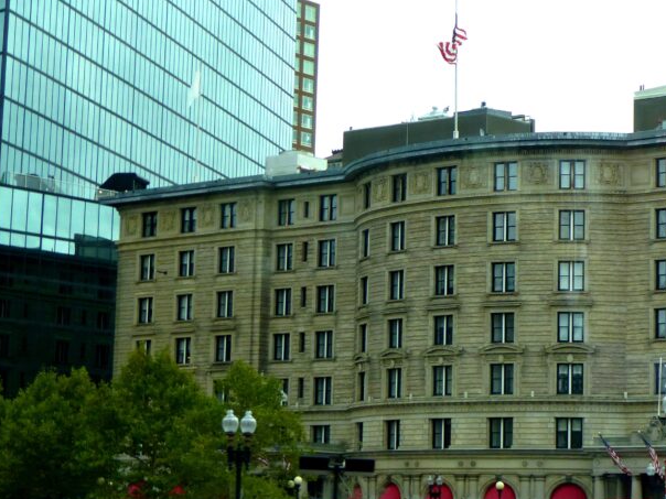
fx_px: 1828
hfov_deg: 20.4
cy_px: 247
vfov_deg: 15.6
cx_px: 557
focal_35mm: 95
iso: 100
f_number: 2.8
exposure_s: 1/125
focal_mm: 10.1
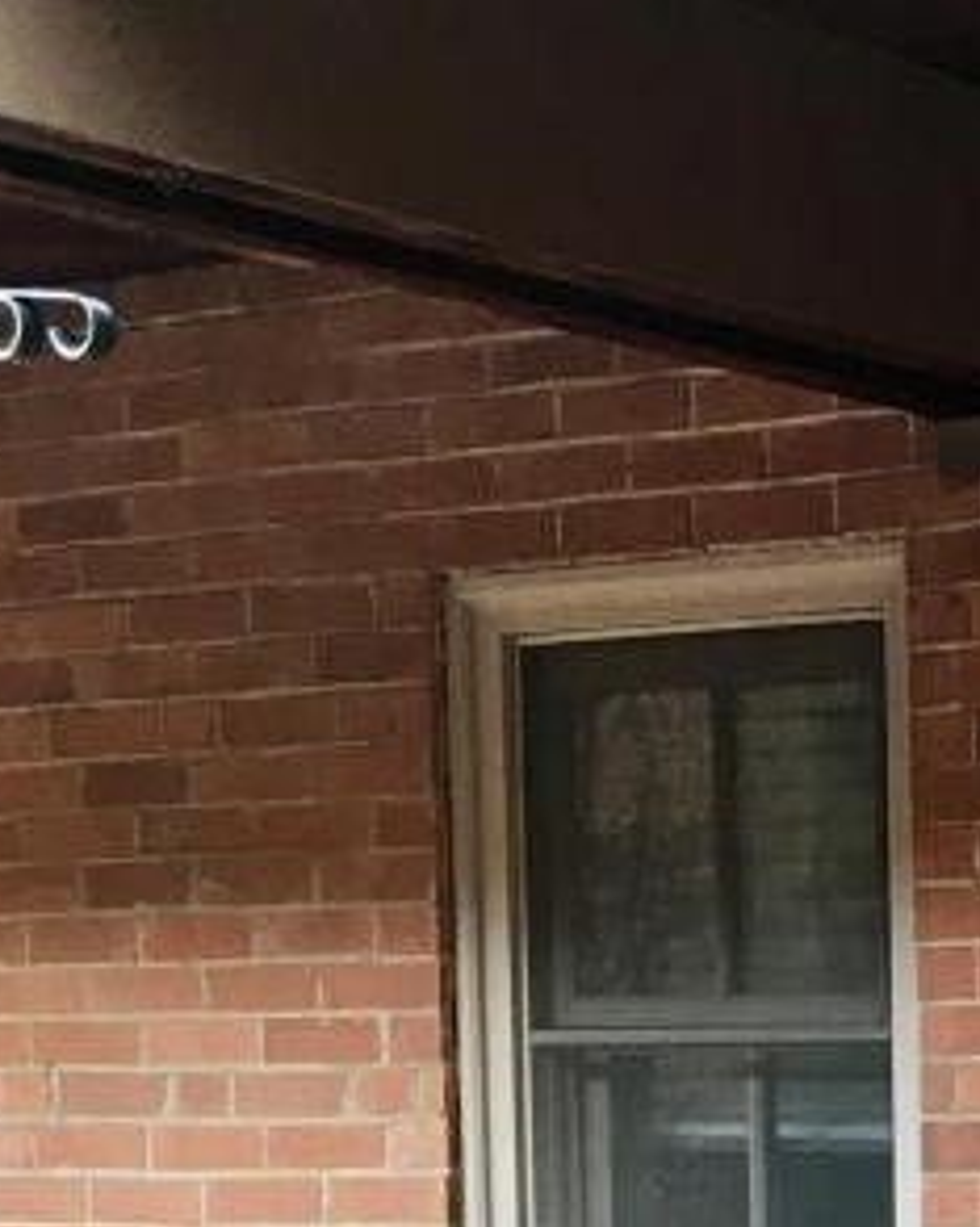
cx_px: 2010
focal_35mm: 99
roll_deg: -0.4
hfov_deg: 13.2
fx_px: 3593
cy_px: 1403
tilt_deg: -2.7
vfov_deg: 18.5
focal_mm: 4.15
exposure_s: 1/30
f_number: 2.2
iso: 32
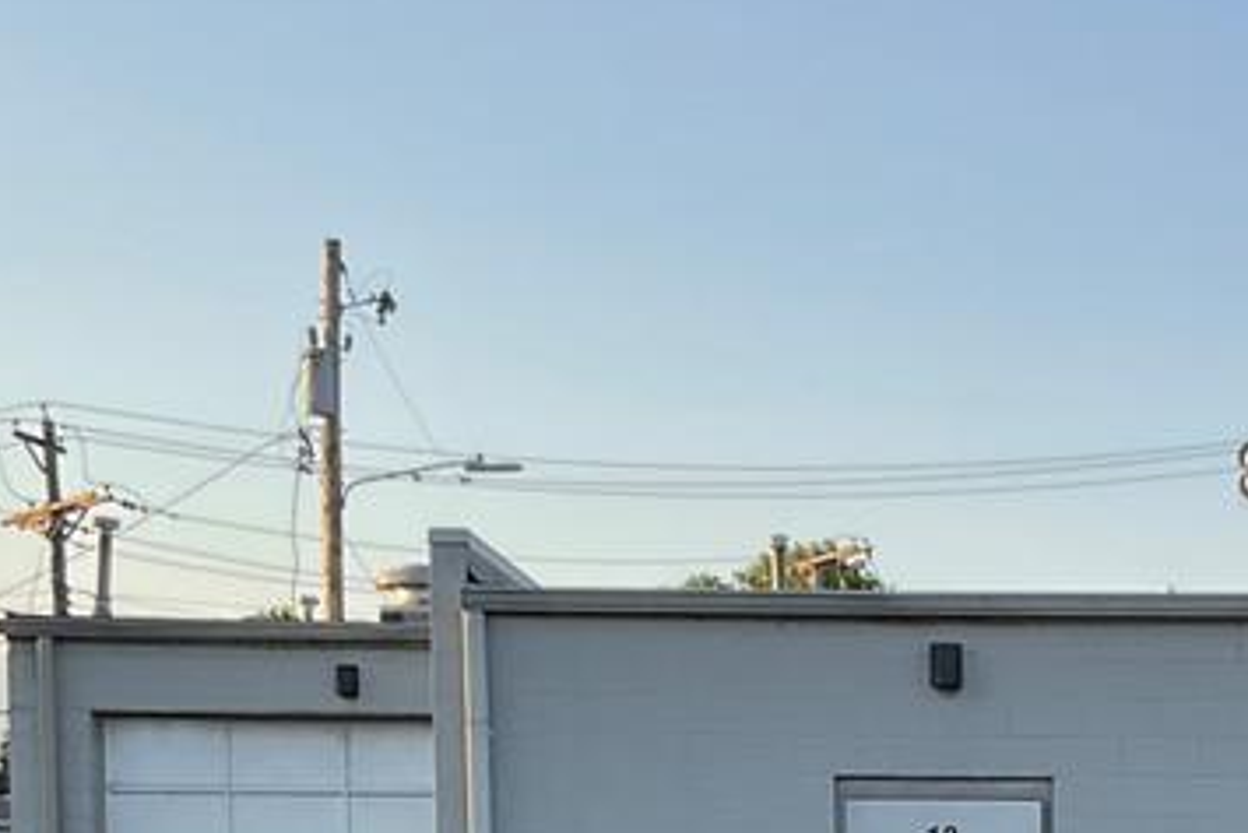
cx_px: 1107
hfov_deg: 22.8
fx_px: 3017
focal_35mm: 87
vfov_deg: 14.7
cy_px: 1213
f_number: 1.8
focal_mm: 3
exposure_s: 1/534
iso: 16
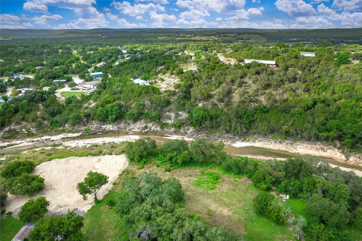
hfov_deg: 78.6
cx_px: 181
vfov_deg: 57.2
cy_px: 120
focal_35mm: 22
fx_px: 221
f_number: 2.8
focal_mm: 8.38
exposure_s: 1/800
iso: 120
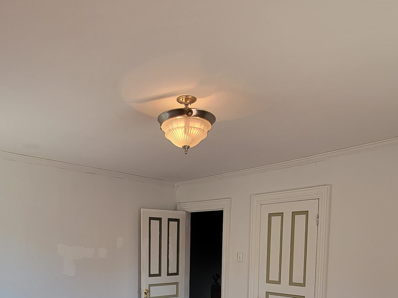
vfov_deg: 44.0
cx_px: 161
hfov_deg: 62.9
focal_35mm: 28
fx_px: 322
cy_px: 283
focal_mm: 2.2
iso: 80
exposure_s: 1/120
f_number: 2.2
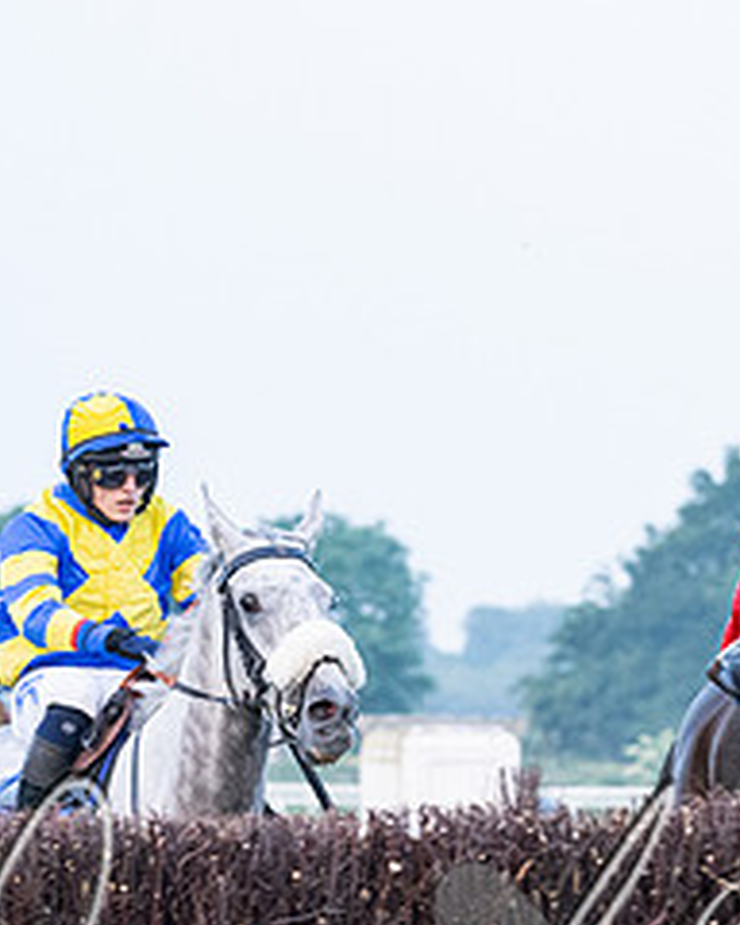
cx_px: 696
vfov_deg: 5.2
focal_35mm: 372
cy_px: 679
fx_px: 10184
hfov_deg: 4.2
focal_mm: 135
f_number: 4.5
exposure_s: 1/800
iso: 2500
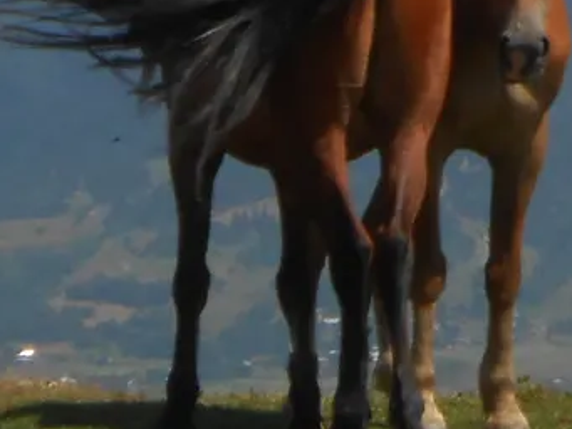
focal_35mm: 524
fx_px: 8662
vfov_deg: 2.8
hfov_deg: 3.8
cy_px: -508
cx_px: 832
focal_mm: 16.5
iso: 80
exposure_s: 1/1000
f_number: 4.6
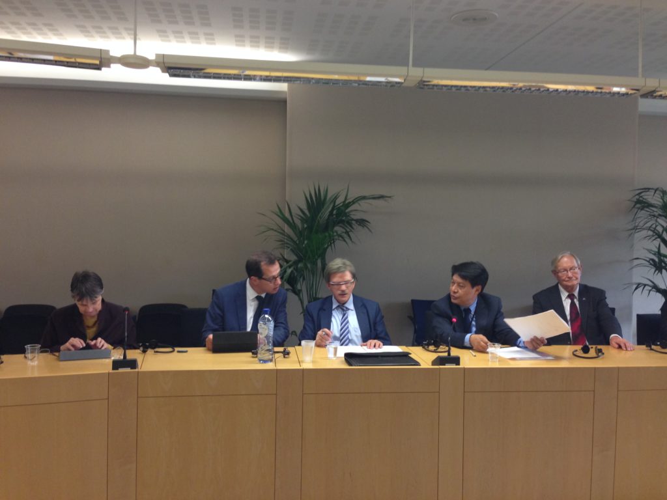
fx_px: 636
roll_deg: -0.7
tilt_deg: -1.1
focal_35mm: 33
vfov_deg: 42.9
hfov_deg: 55.4
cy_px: 250
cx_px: 334
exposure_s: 1/20
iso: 100
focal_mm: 4.12
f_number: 2.4
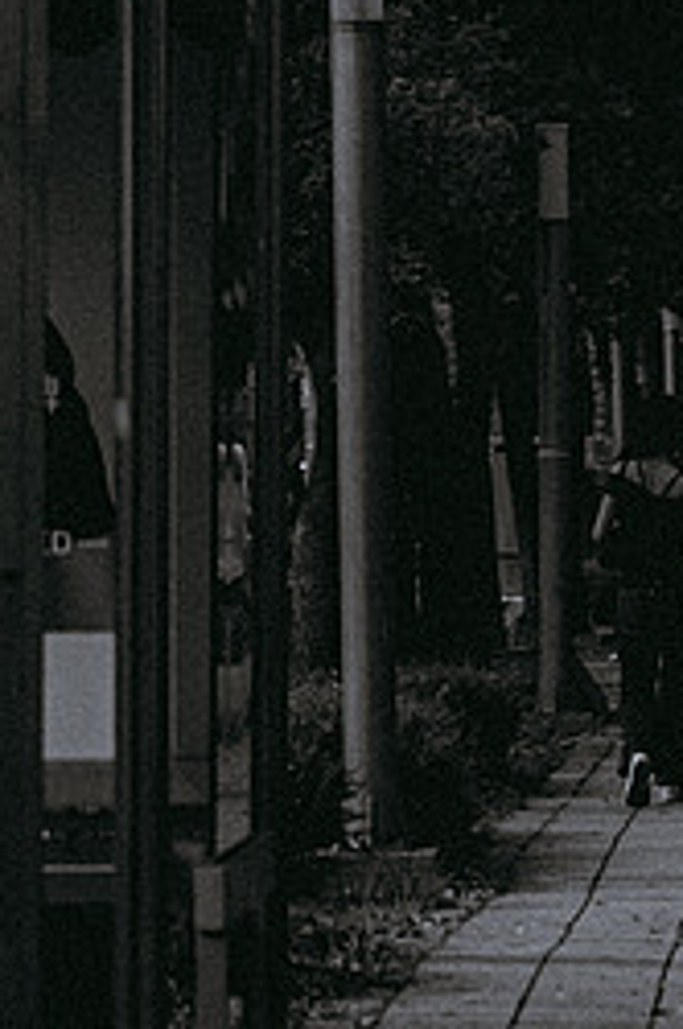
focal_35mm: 328
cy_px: -745
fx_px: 9360
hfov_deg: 4.2
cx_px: 173
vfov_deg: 6.2
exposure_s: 1/4000
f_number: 2.8
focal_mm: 70
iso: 400
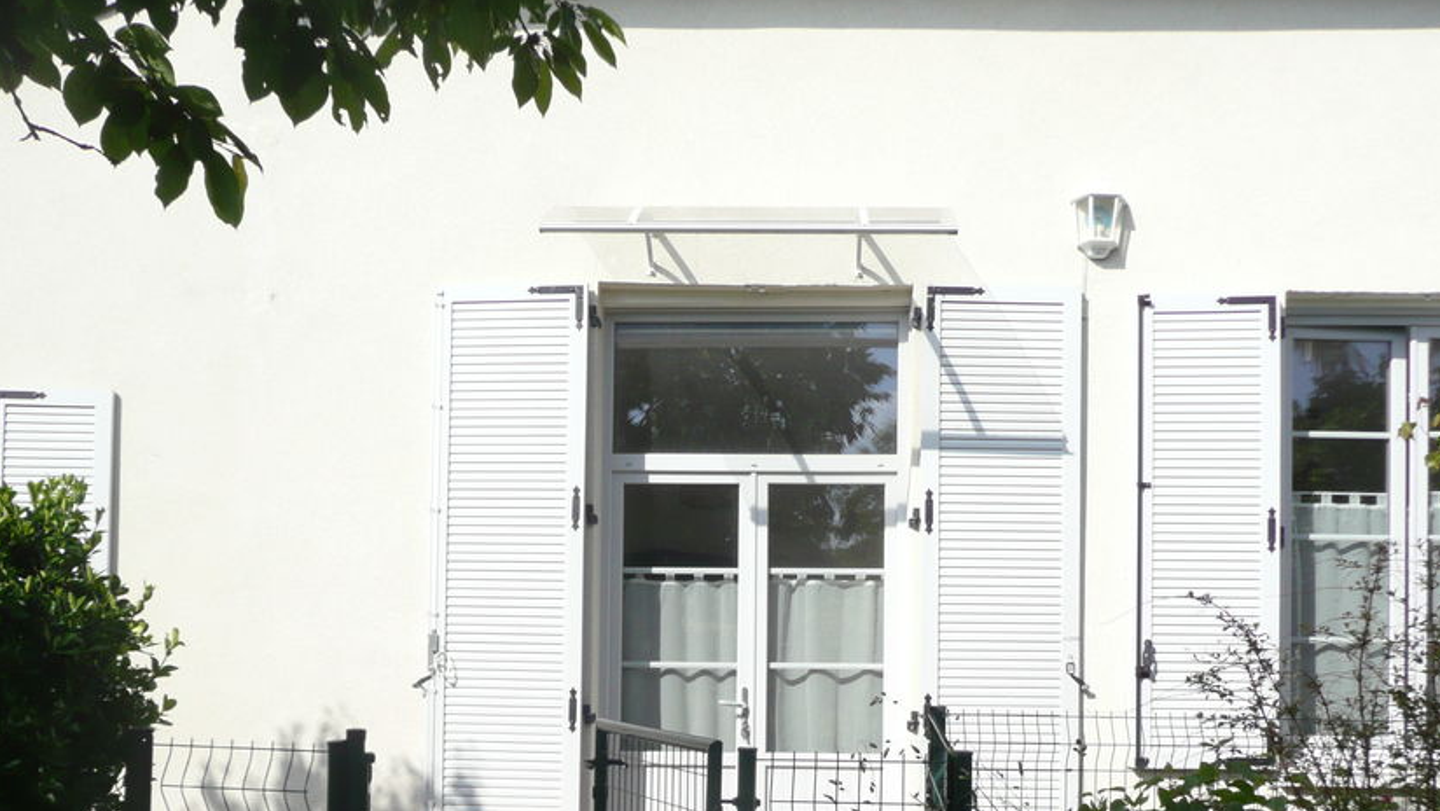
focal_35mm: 37
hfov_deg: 54.0
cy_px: 620
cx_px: 717
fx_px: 1413
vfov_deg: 31.4
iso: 100
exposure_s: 1/640
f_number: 3.3
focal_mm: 4.6
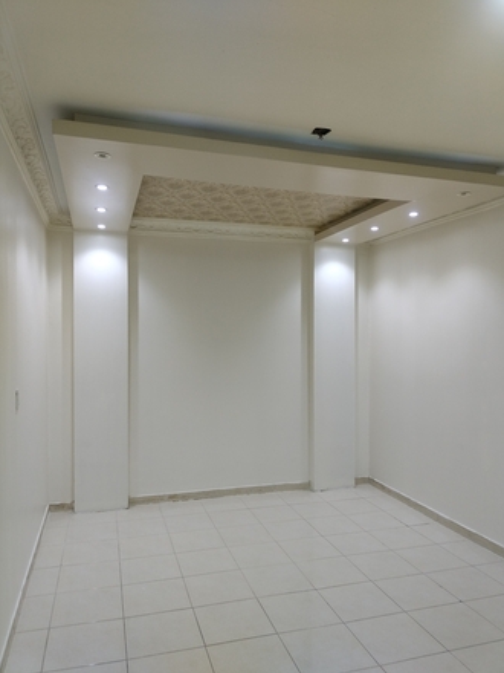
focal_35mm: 27
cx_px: 259
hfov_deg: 51.3
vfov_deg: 65.3
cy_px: 340
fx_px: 524
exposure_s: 1/50
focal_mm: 4.7
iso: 366
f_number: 1.8
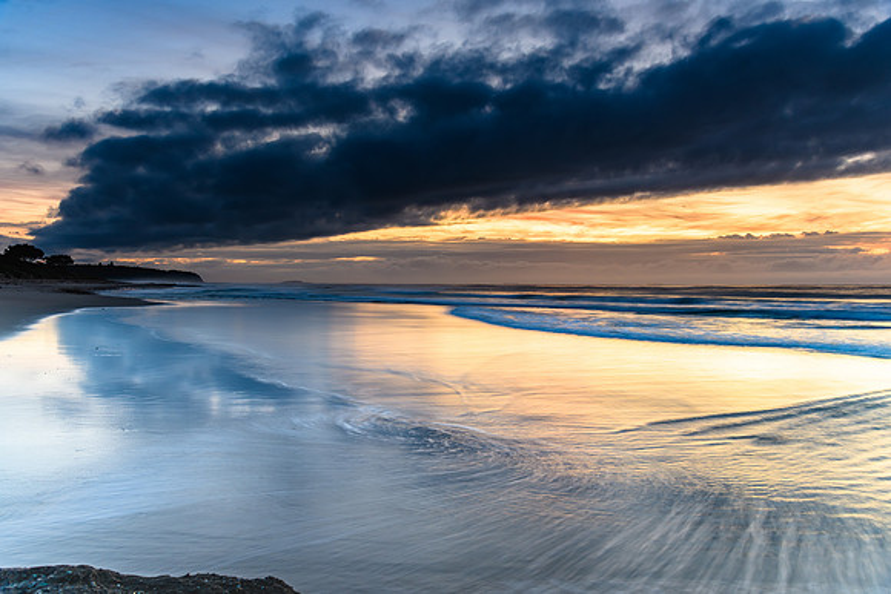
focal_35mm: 32
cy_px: 297
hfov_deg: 58.4
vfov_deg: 40.9
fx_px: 798
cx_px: 446
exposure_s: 2
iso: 160
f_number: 7.1
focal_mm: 32
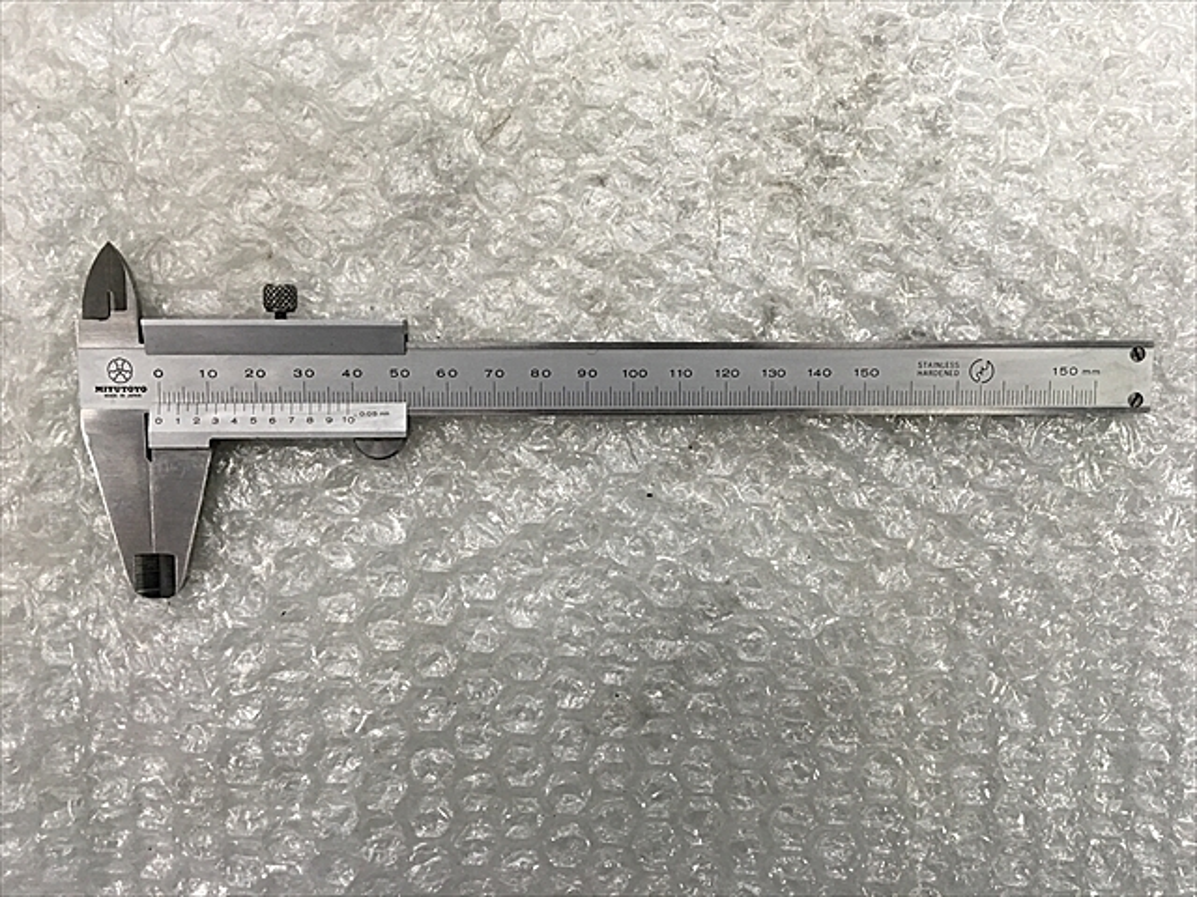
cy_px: 448
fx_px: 1003
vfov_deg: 48.2
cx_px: 598
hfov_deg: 61.7
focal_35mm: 29
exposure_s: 1/30
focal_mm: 4.15
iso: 40
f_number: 2.2
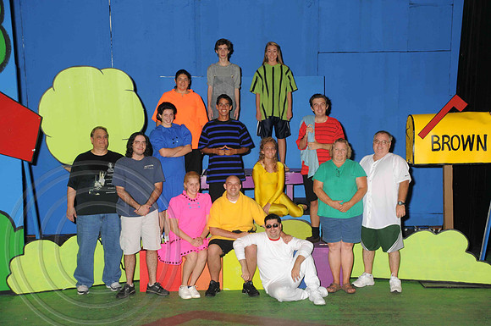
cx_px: 246
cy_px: 163
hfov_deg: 37.9
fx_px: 715
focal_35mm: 52
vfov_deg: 25.7
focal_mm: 35
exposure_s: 1/30
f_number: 5
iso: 200
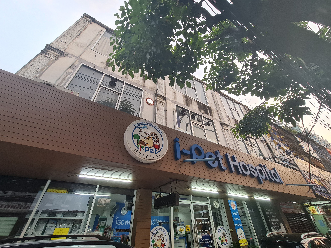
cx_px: 166
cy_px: 124
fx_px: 124
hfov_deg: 106.2
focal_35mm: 13
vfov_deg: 89.9
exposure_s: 1/50
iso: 160
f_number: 2.2
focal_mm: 2.2
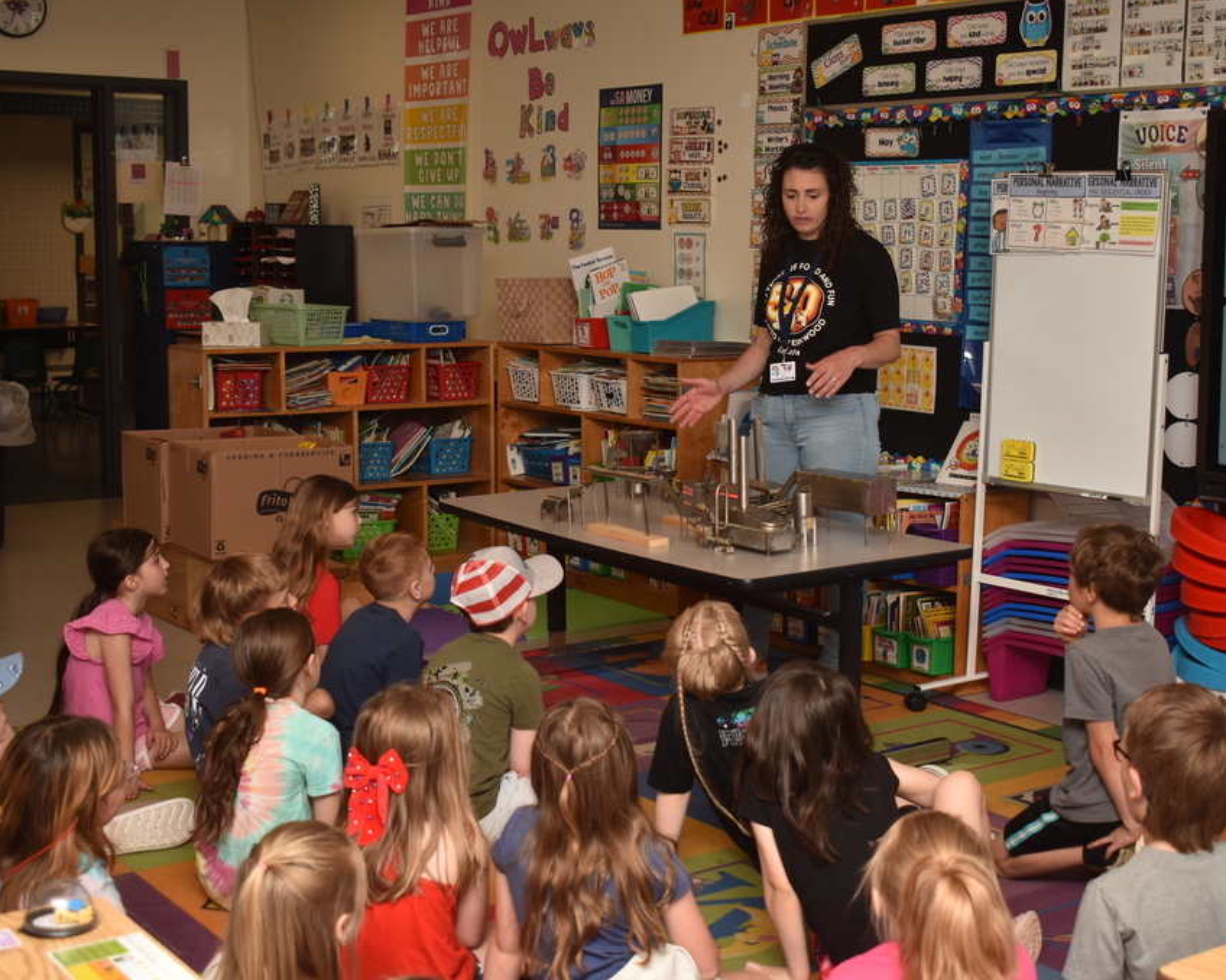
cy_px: 491
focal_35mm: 51
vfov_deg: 29.7
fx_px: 1850
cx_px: 691
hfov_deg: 36.6
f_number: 5
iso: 320
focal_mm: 30
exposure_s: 1/125
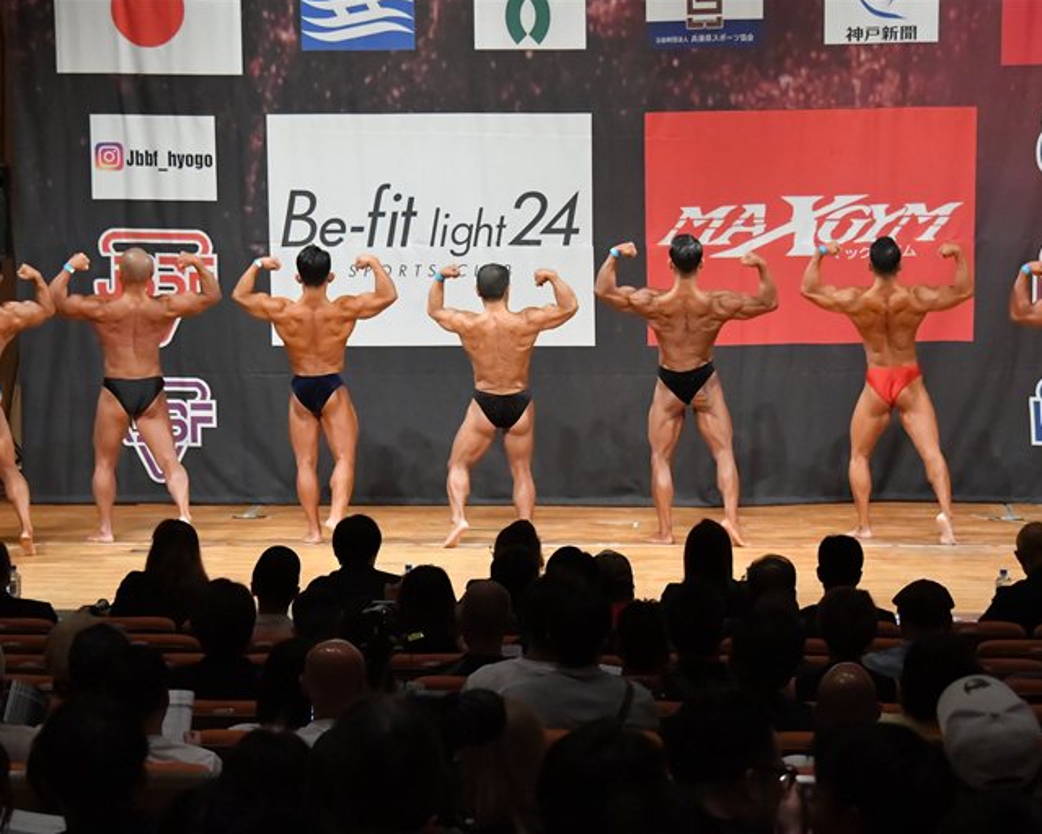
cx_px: 451
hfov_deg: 13.8
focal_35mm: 140
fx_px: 4317
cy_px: 419
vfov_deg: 11.0
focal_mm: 82
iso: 10000
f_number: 5.6
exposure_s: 1/400
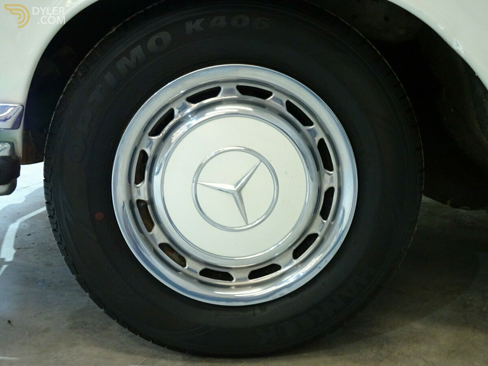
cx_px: 244
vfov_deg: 33.6
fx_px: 606
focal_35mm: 43
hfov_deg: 43.9
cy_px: 183
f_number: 4
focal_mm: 7.3
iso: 800
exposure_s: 1/6
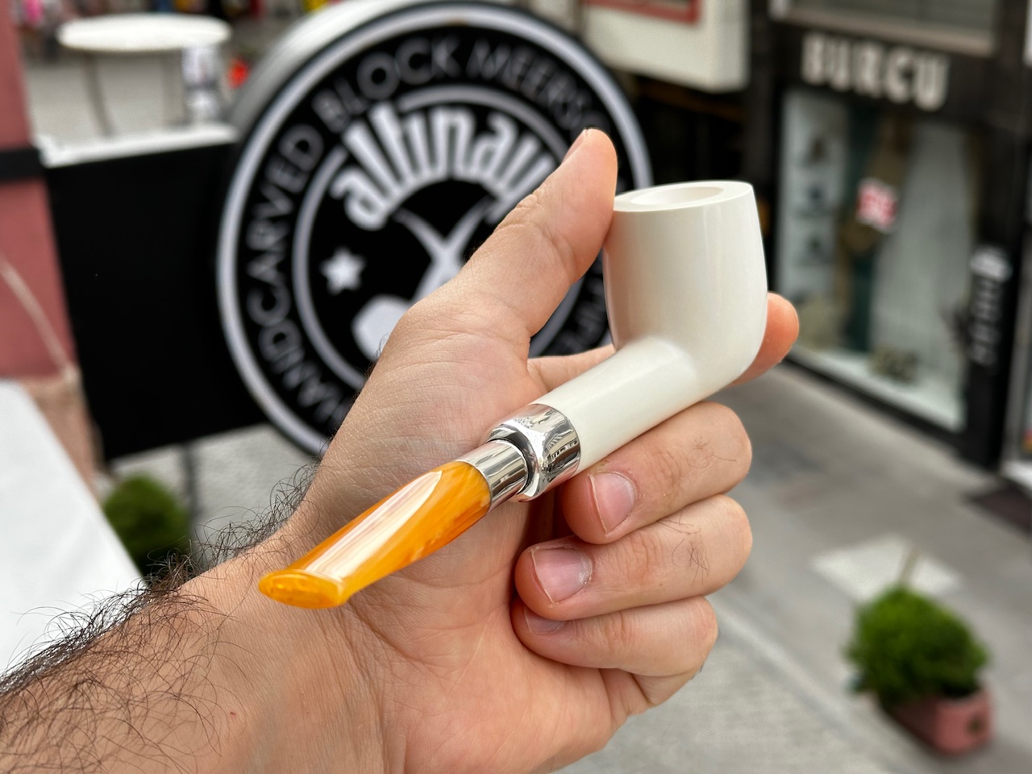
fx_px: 1431
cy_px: 387
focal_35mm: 48
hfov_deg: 39.7
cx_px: 516
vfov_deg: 30.3
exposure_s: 1/911
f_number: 1.78
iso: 64
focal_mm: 6.86
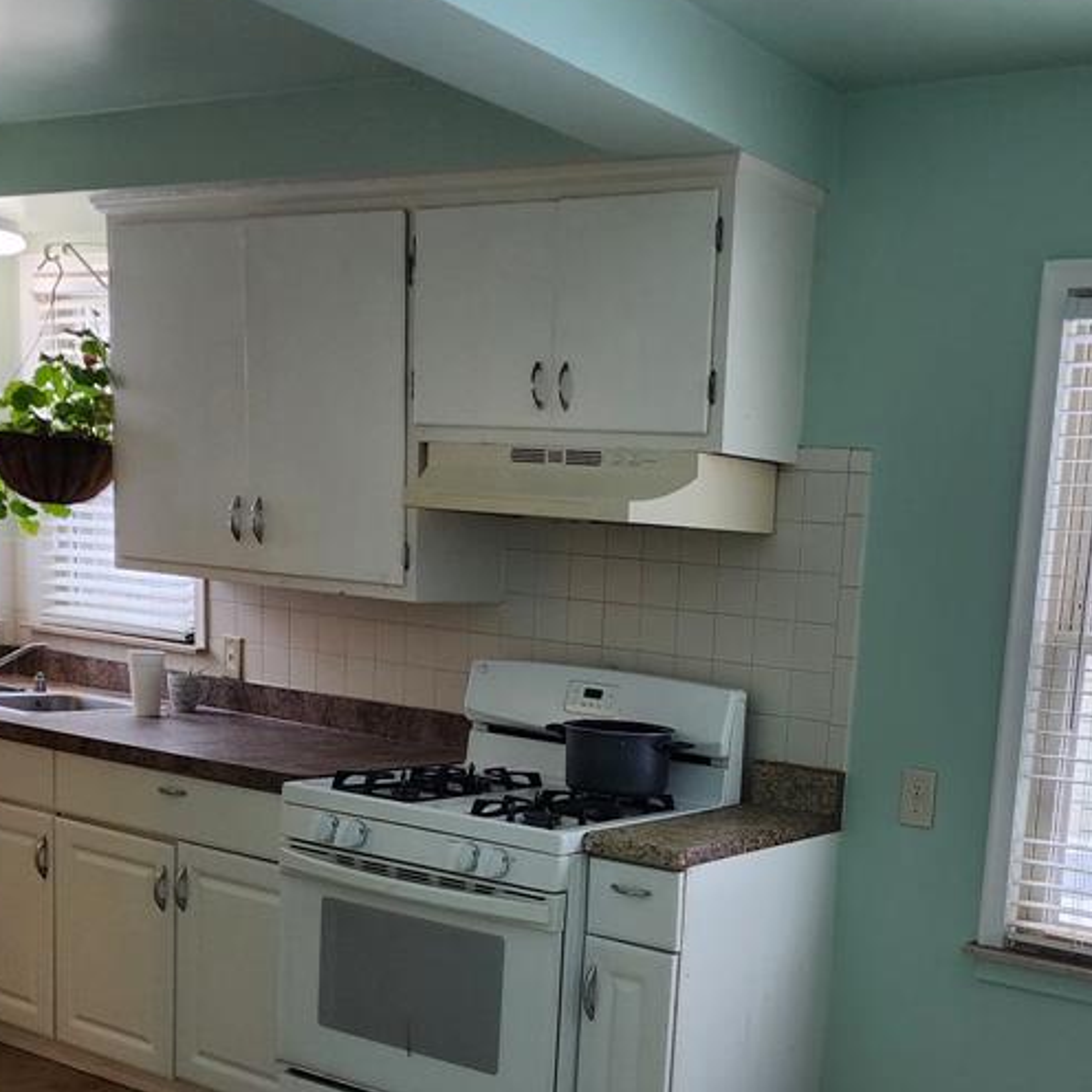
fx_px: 1499
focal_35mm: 42
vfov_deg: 39.0
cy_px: 812
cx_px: 812
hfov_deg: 39.0
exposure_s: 1/120
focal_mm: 6.4
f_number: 1.8
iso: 250
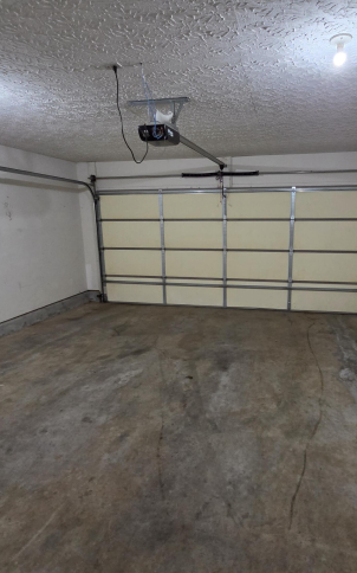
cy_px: 278
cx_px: 229
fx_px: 296
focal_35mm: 19
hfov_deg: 61.1
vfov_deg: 88.0
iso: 640
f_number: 2.2
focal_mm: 2.2
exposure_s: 1/60
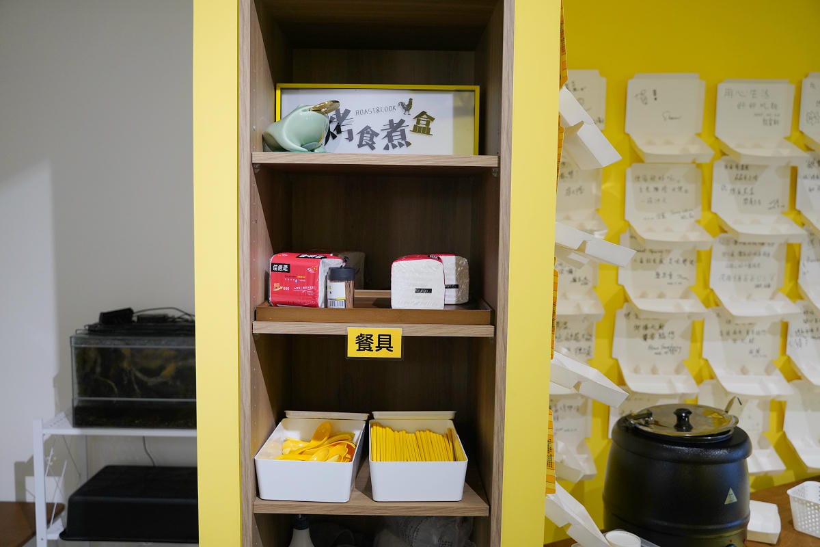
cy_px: 274
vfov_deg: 41.1
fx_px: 729
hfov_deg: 58.7
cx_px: 410
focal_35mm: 32
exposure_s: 1/160
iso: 1600
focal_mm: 32
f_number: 3.2
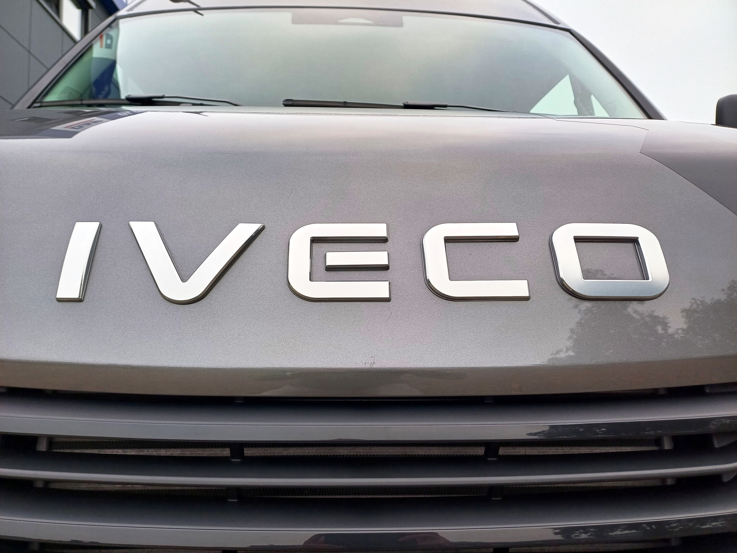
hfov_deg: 69.4
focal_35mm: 25
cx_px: 368
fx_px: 532
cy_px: 276
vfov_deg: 54.9
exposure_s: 1/100
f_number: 1.8
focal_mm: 4.65
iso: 64
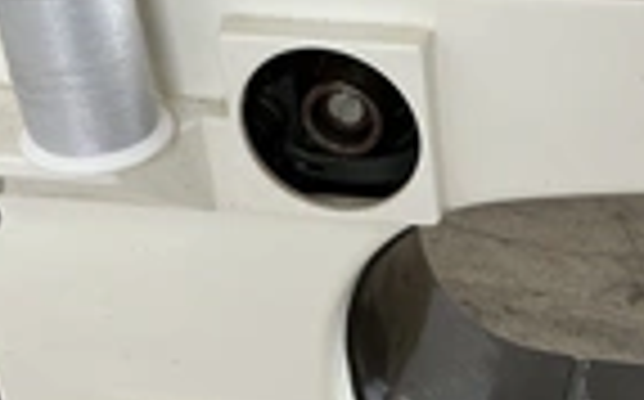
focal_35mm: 83
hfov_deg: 24.2
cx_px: 581
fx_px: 1455
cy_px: 369
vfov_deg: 15.5
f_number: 1.8
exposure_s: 1/122
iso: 20
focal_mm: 3
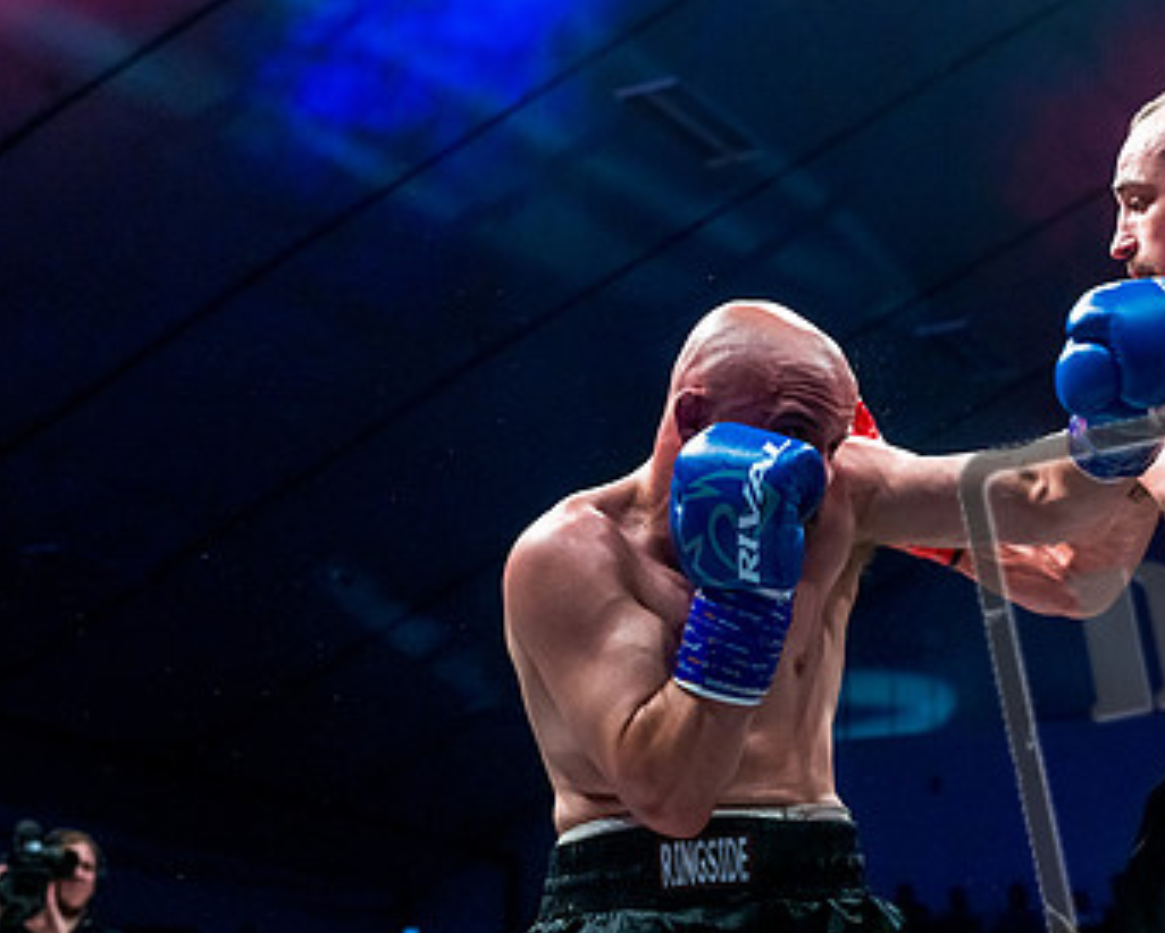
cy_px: 509
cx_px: 967
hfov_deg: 26.5
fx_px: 2415
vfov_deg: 21.9
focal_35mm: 70
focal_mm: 44
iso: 4000
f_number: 4
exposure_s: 1/1000
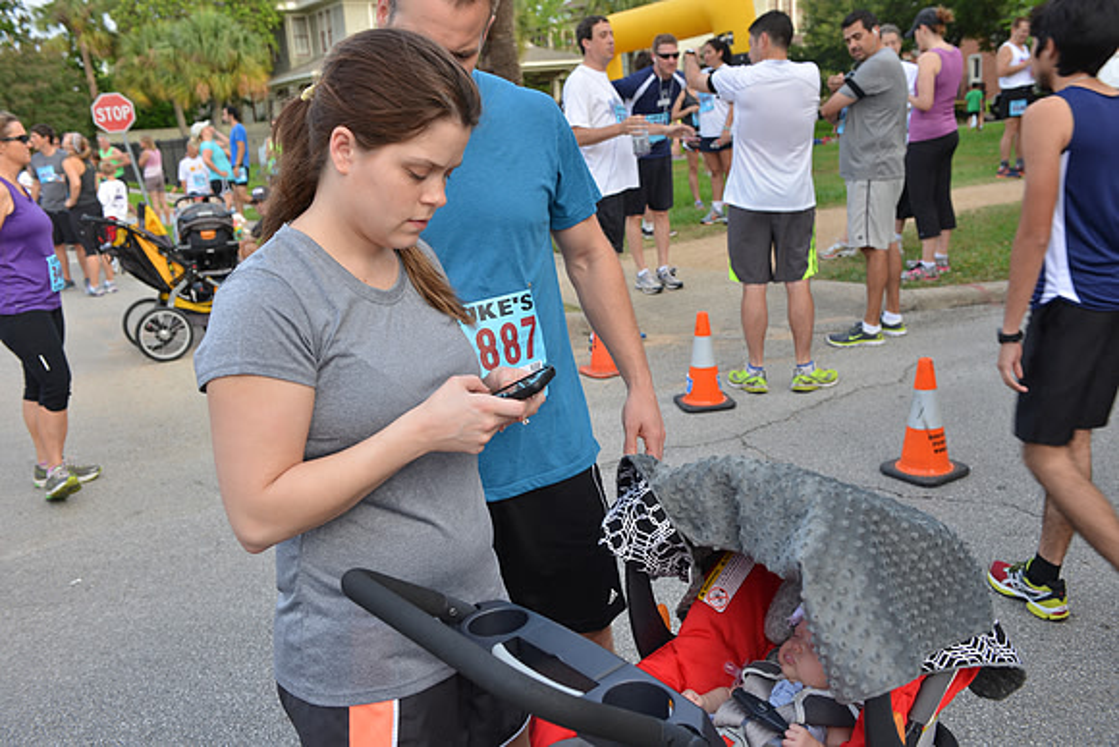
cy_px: 374
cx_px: 560
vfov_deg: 38.9
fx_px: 1057
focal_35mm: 34
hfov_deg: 55.8
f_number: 6.3
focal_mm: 34
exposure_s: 1/100
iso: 250
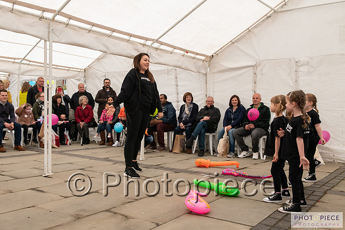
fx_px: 332
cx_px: 164
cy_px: 115
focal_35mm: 35
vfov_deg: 38.2
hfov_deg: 54.9
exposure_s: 1/320
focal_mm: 32
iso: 2000
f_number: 8
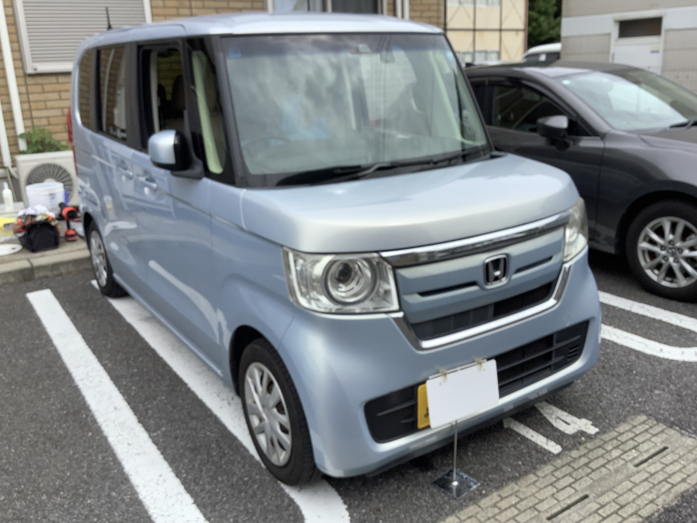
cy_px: 262
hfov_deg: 58.4
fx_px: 624
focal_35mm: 31
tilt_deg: -16.8
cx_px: 348
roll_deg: +1.9
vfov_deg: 45.4
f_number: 2.4
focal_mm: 3.3
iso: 25
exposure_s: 1/1031
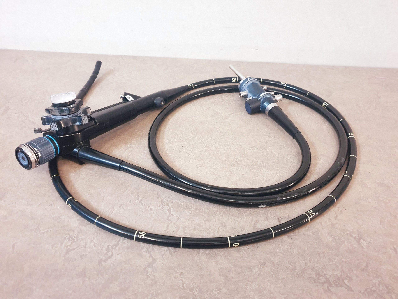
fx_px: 299
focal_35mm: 26
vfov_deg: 53.1
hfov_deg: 67.3
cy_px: 150
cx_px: 199
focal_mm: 4.3
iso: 320
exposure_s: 1/50
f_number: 1.5
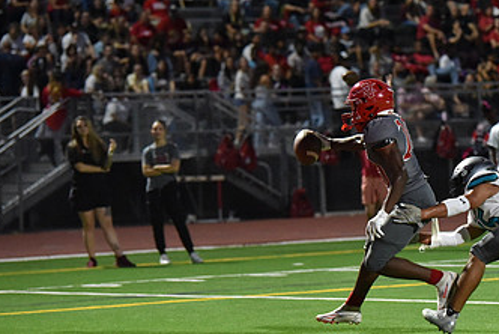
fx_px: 3510
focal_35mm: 253
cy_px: 156
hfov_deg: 8.1
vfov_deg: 5.4
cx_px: 380
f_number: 2.8
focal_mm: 145
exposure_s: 1/1000
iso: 10000
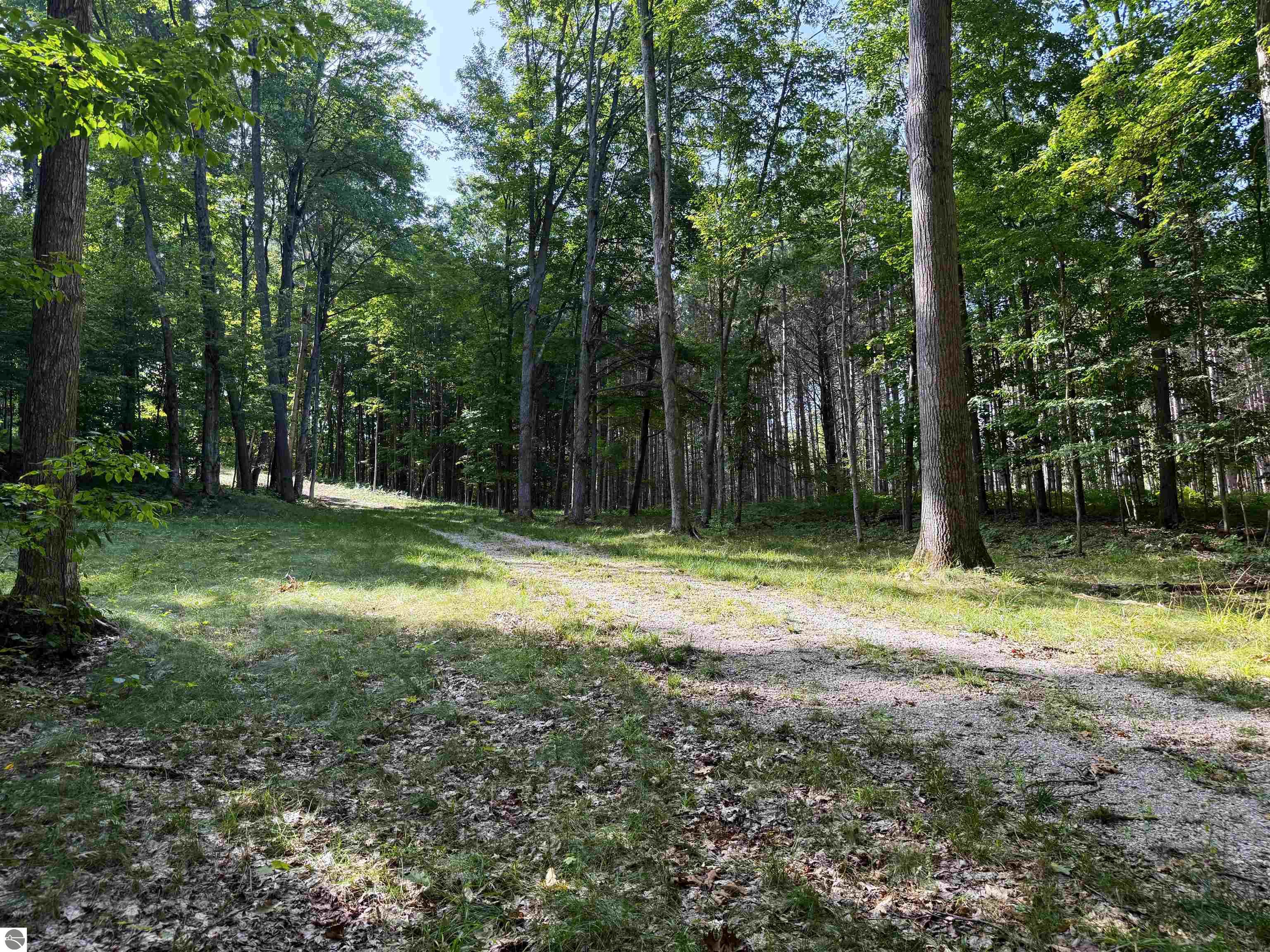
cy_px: 476
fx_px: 881
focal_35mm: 24
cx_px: 635
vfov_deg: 56.8
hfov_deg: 71.6
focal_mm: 6.76
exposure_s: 1/453
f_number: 1.78
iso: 100
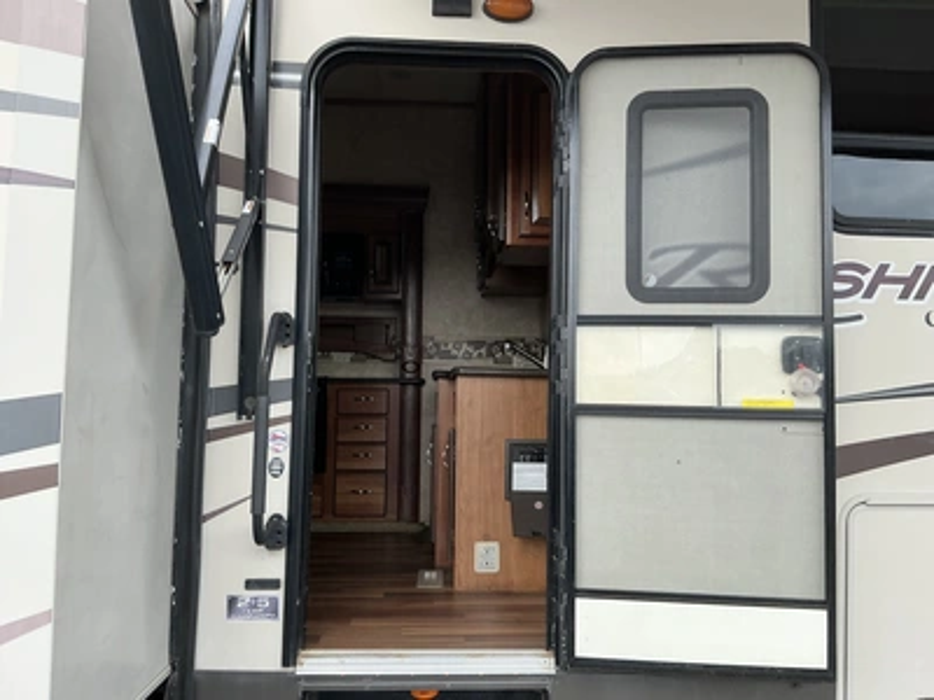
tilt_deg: +3.0
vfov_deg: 49.7
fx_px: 755
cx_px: 467
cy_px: 350
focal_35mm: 28
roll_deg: +0.2
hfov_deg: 63.4
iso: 25
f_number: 1.8
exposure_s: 1/380
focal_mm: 3
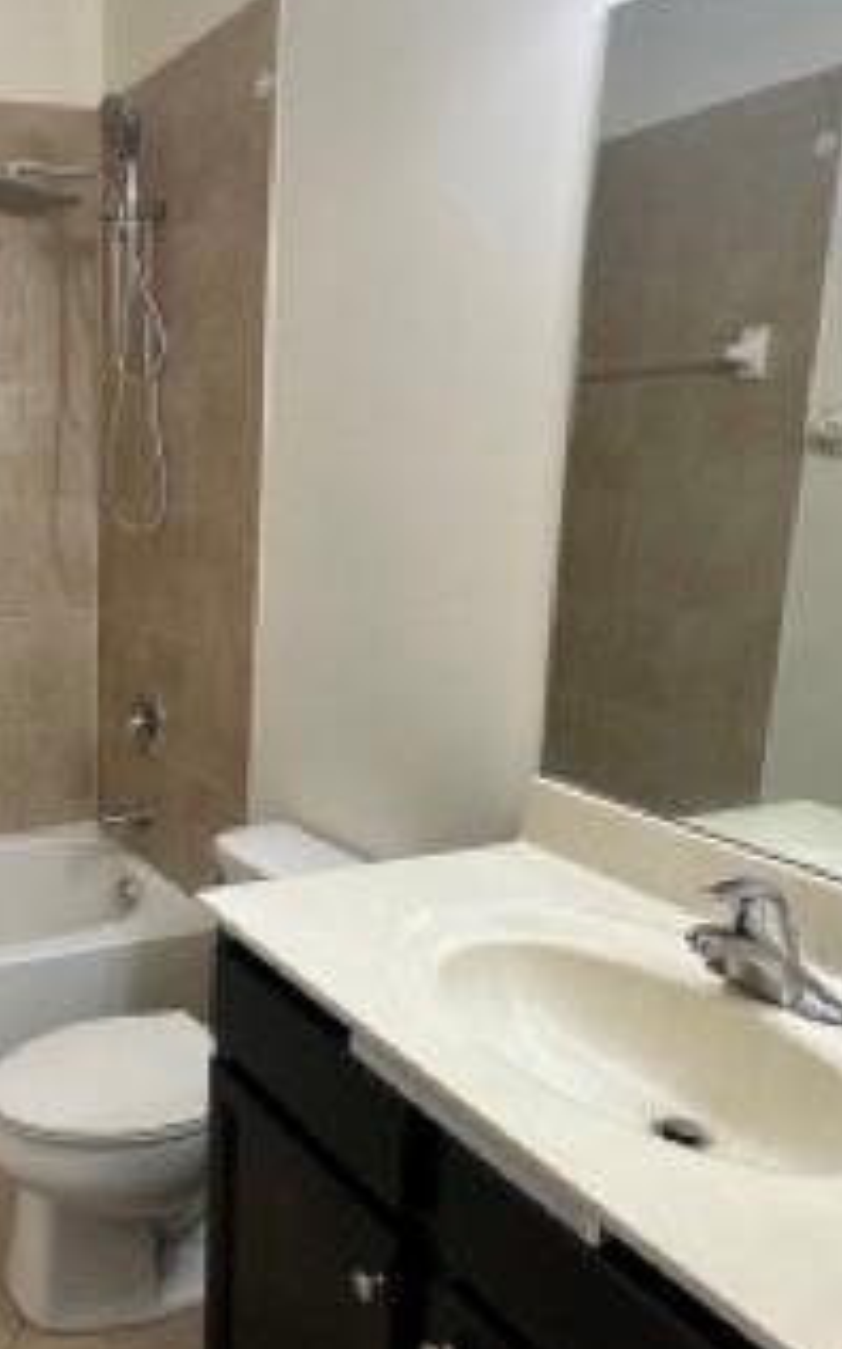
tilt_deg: -11.3
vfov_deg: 62.9
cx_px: -38
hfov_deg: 36.6
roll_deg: +0.7
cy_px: 660
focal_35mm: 30
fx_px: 1102
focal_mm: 2.22
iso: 125
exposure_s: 1/120
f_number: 2.2
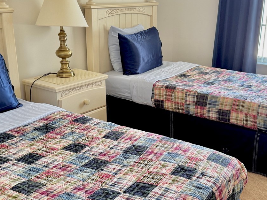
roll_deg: -1.5
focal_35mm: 46
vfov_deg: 31.5
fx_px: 355
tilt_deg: -20.0
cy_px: 107
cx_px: 168
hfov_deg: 40.9
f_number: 1.78
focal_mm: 6.76
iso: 200
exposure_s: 1/60
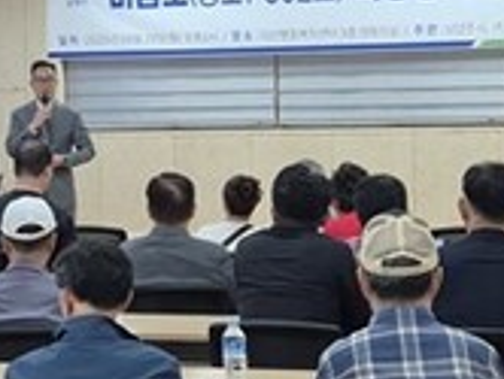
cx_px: 27
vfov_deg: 17.8
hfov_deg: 22.8
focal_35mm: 83
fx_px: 1210
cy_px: 194
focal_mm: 5.4
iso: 64
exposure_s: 1/120
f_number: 1.8
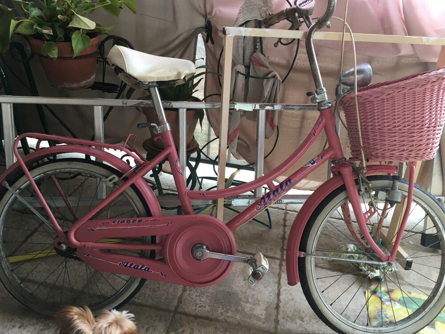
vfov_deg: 48.2
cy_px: 167
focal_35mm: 29
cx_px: 222
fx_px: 373
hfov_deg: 61.7
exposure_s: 1/33
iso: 25
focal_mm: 4.15
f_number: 2.2
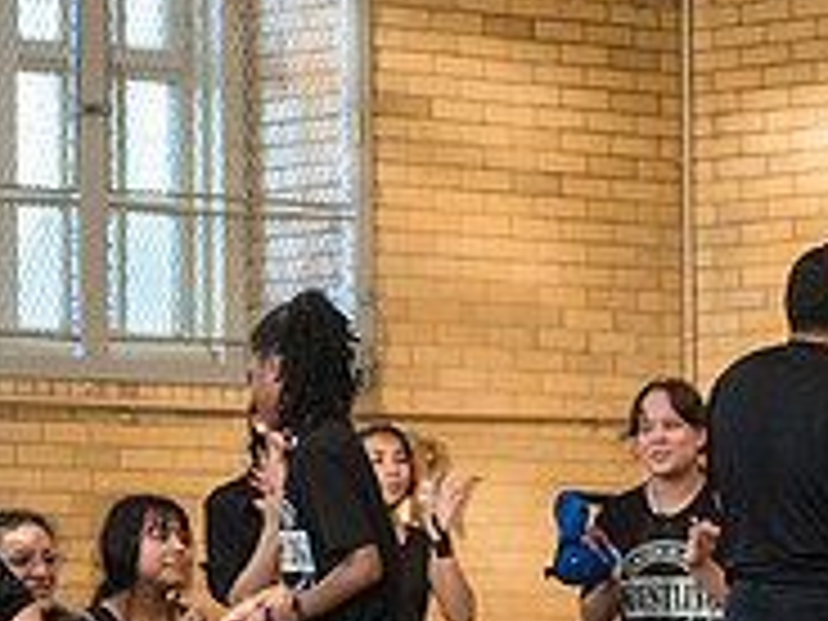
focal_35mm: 285
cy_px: 583
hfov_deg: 6.9
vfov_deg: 5.2
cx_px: -216
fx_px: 6817
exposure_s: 1/400
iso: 4000
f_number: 3.5
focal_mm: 92
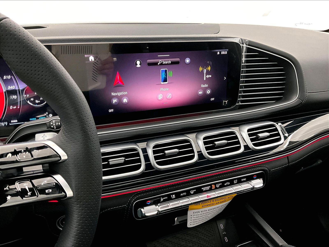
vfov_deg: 48.2
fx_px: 276
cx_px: 164
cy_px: 124
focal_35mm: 29
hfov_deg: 61.7
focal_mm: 3
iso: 320
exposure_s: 1/40
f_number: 1.8
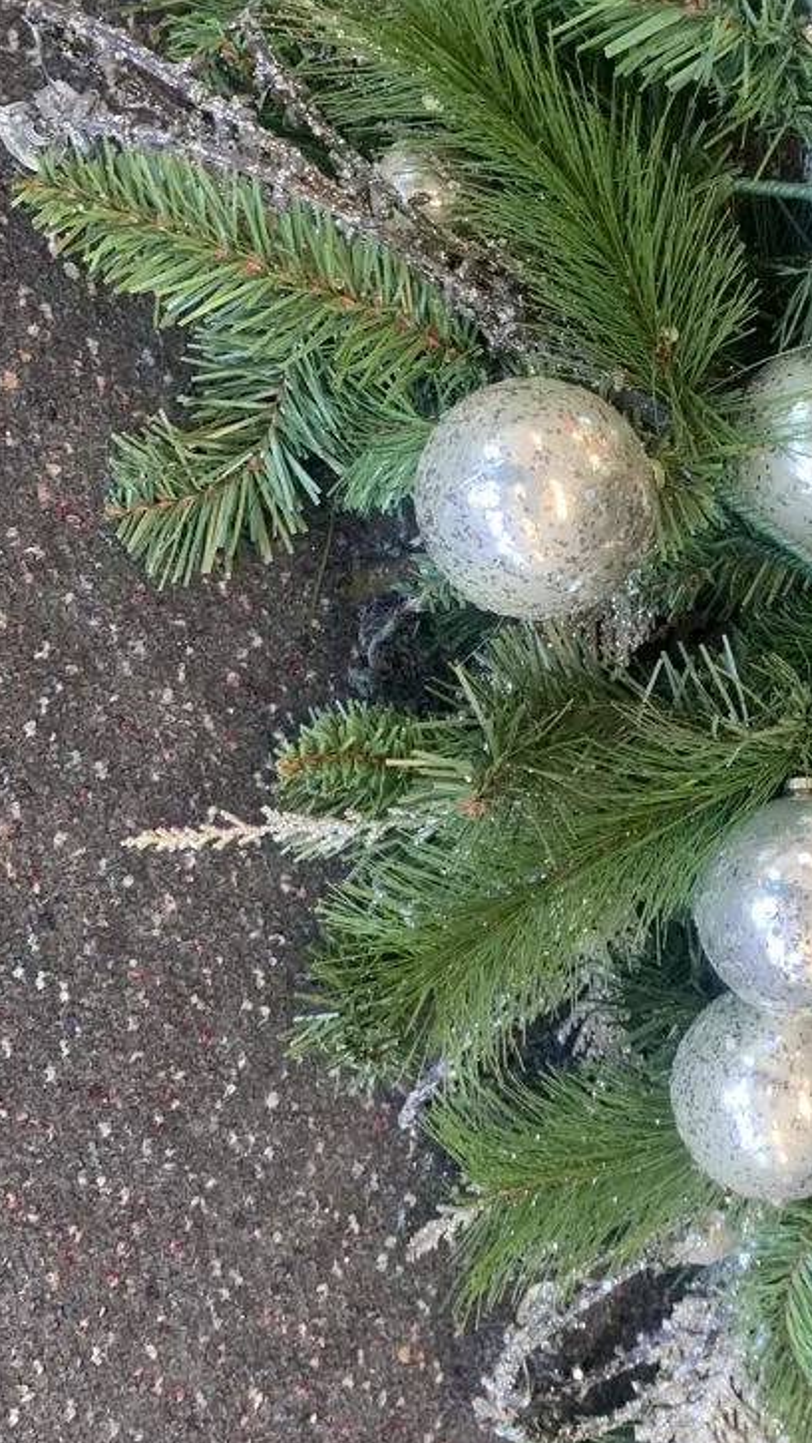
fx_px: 1531
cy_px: 667
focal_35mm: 40
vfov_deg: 50.4
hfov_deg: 28.8
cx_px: 693
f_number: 1.8
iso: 80
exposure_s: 1/50
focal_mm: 4.25
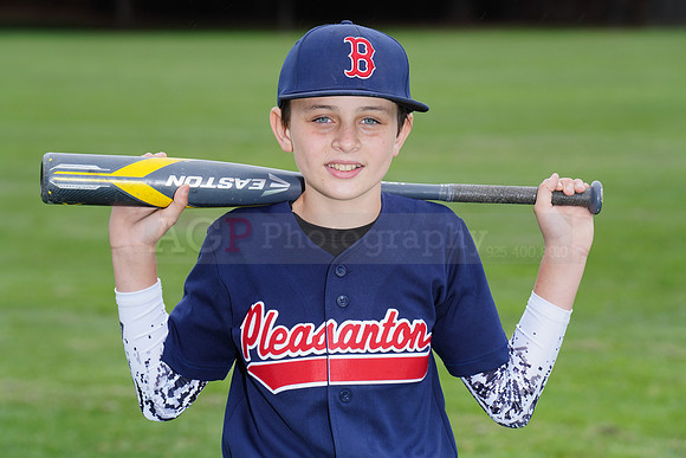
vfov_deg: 7.3
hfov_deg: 10.9
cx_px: 343
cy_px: 229
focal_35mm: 189
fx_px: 3602
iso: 200
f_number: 8
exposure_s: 1/250
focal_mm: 189
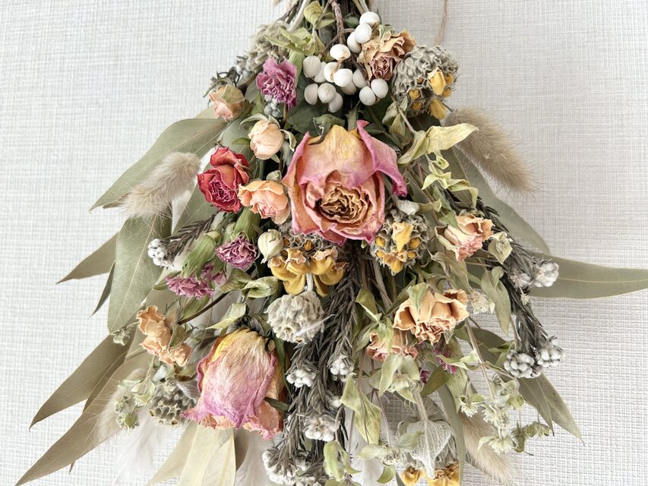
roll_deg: -1.1
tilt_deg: +5.3
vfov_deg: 53.1
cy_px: 243
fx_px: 487
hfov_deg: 67.3
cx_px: 324
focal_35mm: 26
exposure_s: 1/121
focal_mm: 5.7
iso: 125
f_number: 1.5
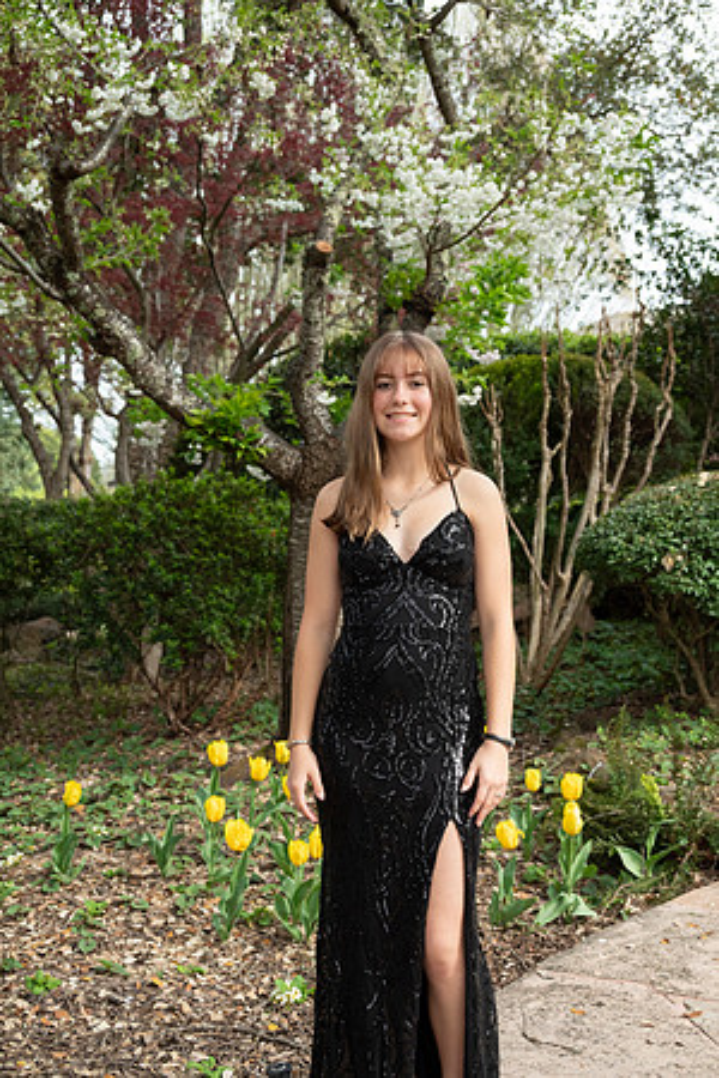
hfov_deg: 28.1
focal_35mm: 48
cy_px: 539
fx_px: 1438
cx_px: 360
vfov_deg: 41.1
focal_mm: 48
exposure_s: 1/1000
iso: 1250
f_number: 5.6
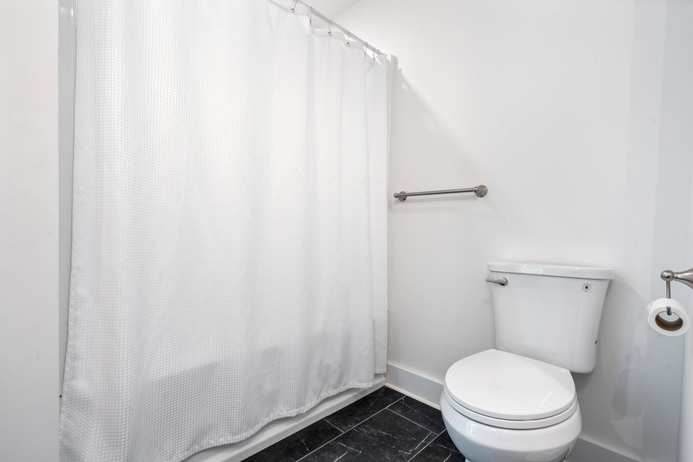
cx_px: 346
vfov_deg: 73.7
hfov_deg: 96.7
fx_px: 308
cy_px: 231
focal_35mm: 16
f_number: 9
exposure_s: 1.6
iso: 80
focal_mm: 16
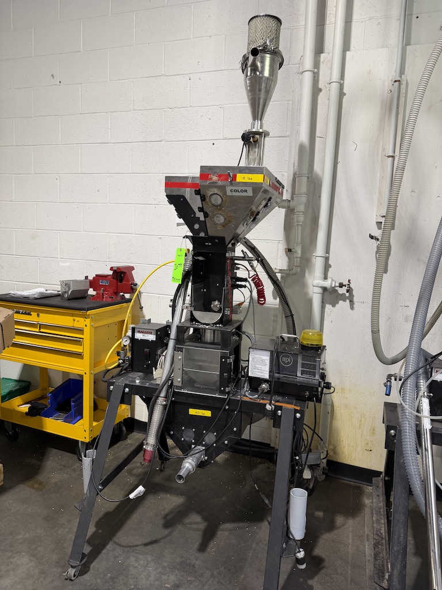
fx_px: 409
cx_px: 221
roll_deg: -4.0
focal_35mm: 24
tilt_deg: -5.1
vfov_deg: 71.6
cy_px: 295
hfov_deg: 56.8
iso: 125
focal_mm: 6.76
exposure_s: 1/60
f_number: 1.78
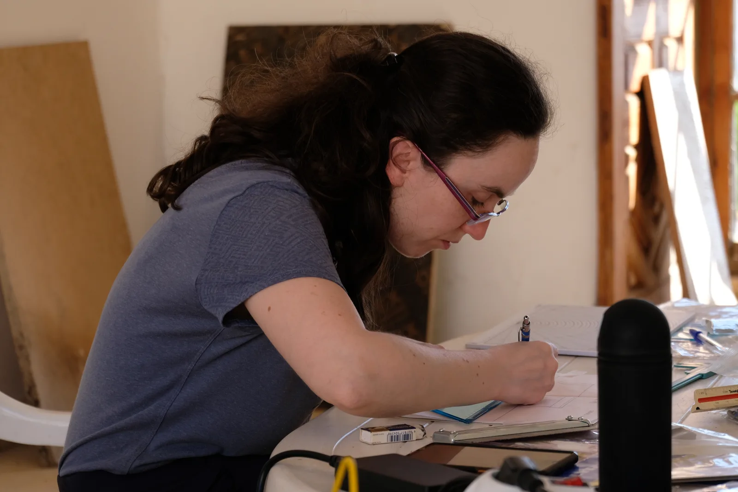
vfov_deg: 12.8
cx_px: 369
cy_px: 246
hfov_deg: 19.1
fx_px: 2194
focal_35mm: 107
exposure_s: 1/320
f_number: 5
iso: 500
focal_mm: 71.1
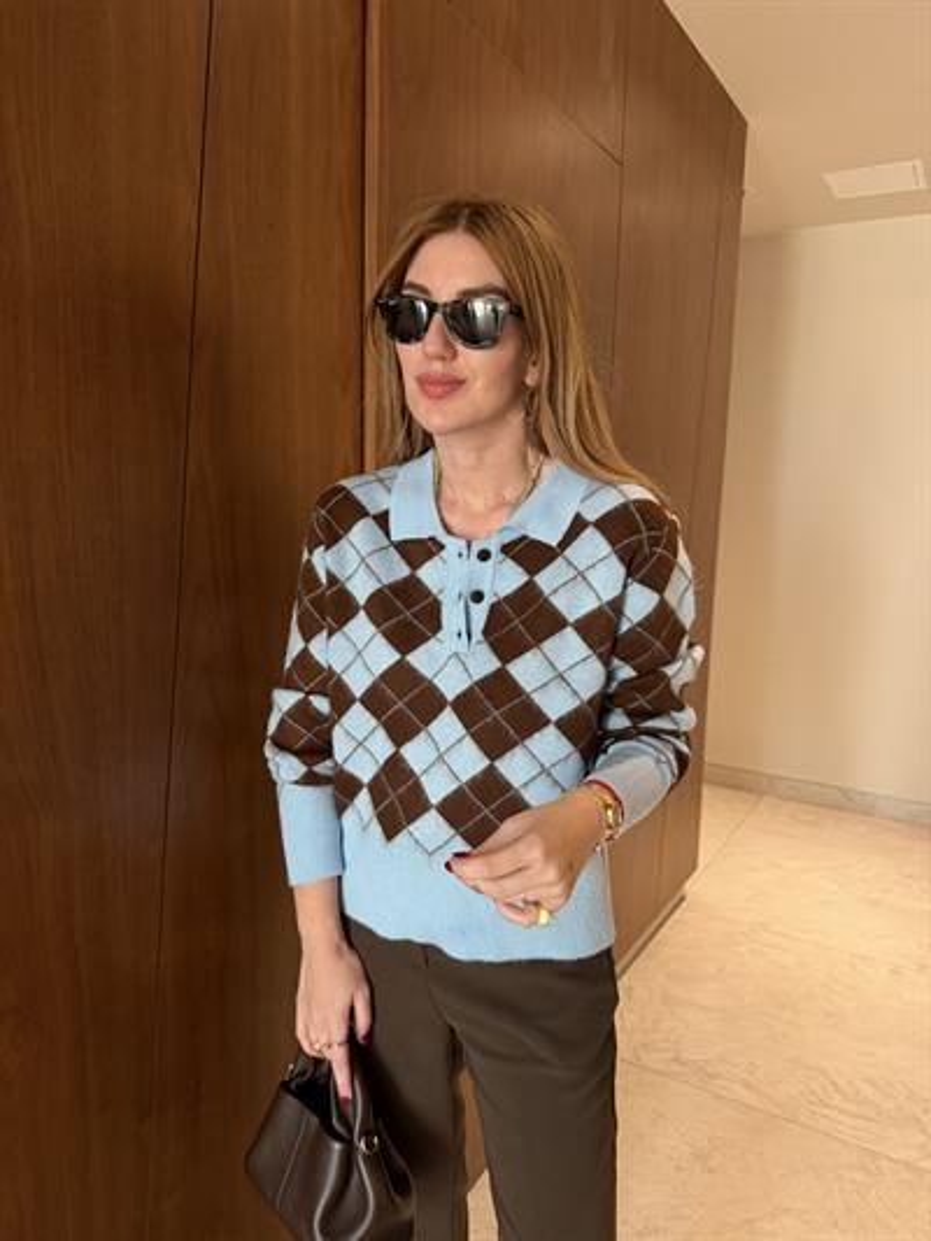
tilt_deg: -7.9
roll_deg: -1.2
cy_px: 620
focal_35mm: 24
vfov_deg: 71.6
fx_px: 860
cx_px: 466
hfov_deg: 56.8
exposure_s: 1/50
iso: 320
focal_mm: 6.76
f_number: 1.78
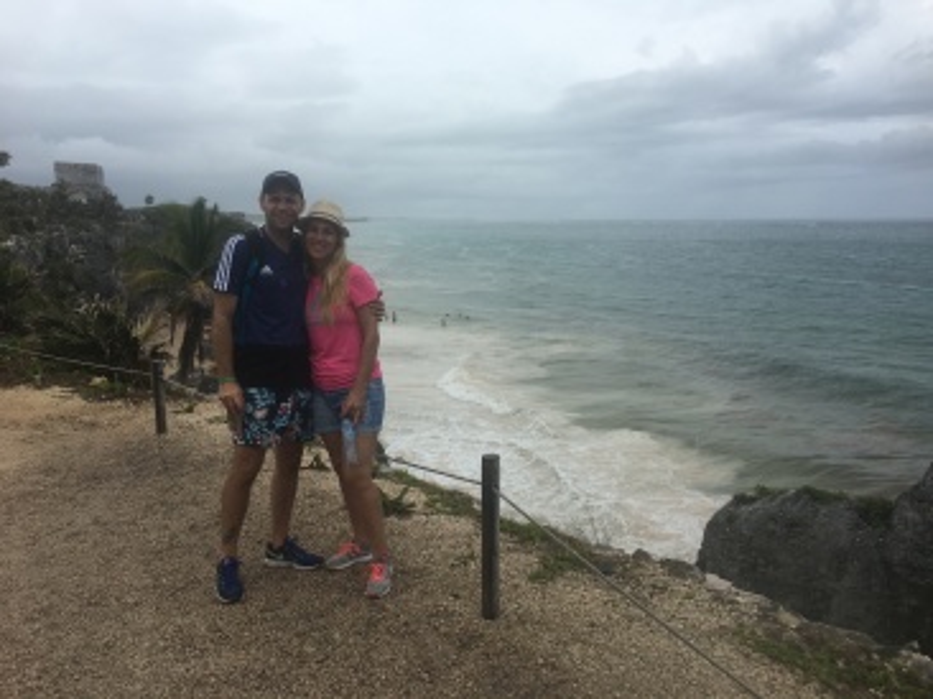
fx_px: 781
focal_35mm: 29
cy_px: 350
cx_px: 466
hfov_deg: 61.7
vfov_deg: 48.2
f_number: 2.2
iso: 25
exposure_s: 1/986
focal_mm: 4.15
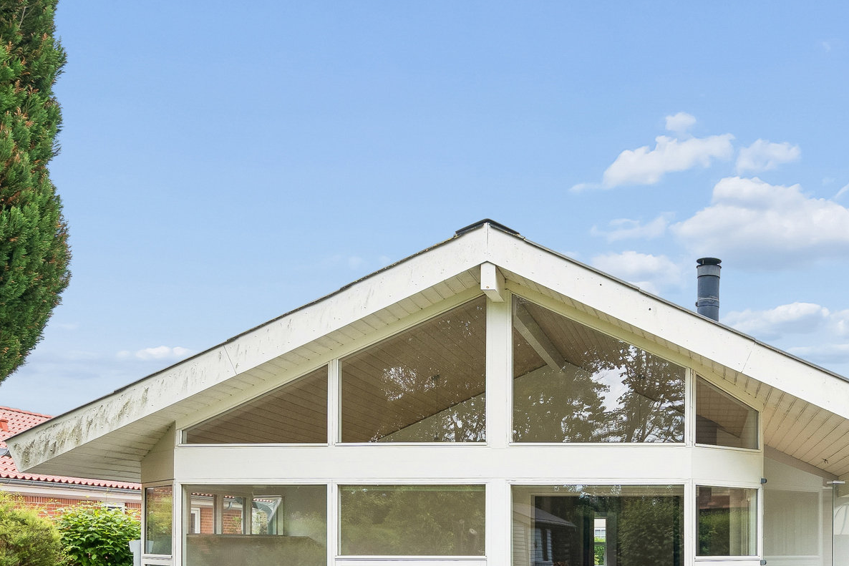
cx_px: 674
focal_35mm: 43
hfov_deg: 43.4
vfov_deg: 29.7
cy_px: 527
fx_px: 1014
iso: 320
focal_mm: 17
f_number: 5.6
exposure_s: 1/400
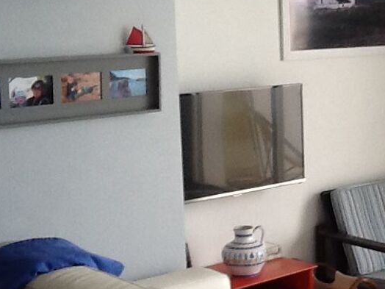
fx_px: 934
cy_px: 136
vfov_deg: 17.6
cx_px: 328
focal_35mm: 84
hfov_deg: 22.8
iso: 40
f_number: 2.4
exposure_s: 1/40
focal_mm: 2.03
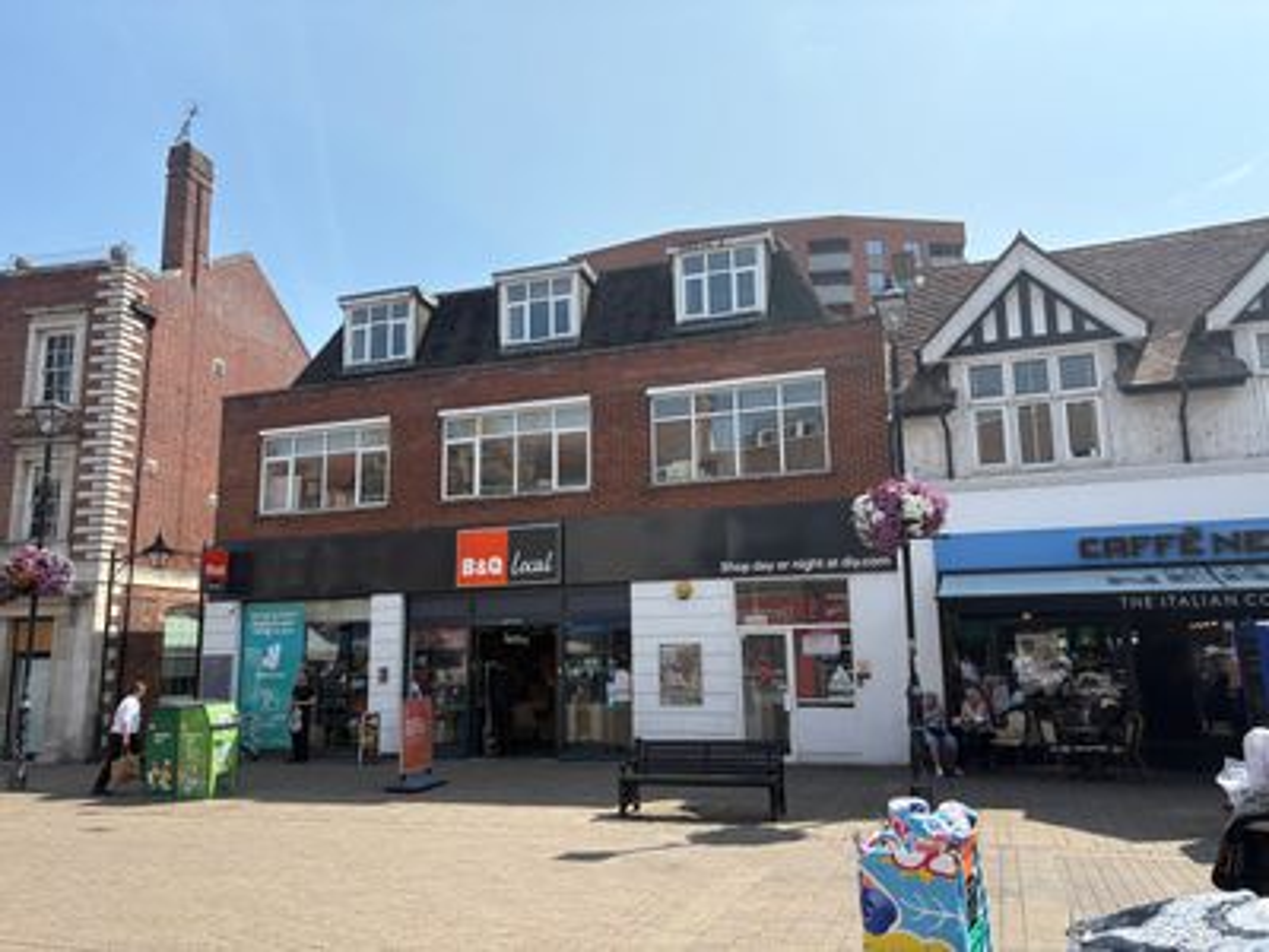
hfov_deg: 67.3
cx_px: 634
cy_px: 476
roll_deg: +0.9
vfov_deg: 53.1
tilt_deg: +11.4
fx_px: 953
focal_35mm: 26
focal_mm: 5.96
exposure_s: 1/2747
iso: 50
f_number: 1.6
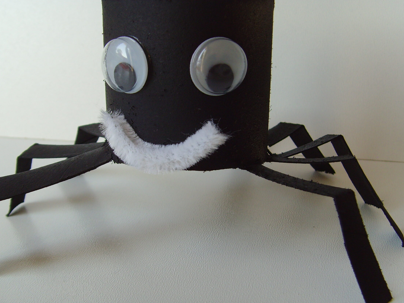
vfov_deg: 32.2
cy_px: 161
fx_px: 525
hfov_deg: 42.1
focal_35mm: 45
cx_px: 190
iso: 80
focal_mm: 6.6
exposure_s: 1/90
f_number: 3.5
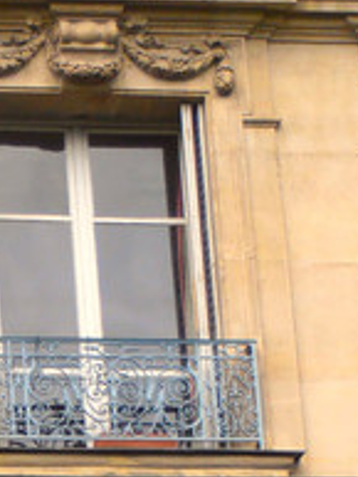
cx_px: -217
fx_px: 5069
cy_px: 556
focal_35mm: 368
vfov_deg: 5.4
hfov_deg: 4.0
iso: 80
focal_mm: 19.64
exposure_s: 1/320
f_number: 5.5
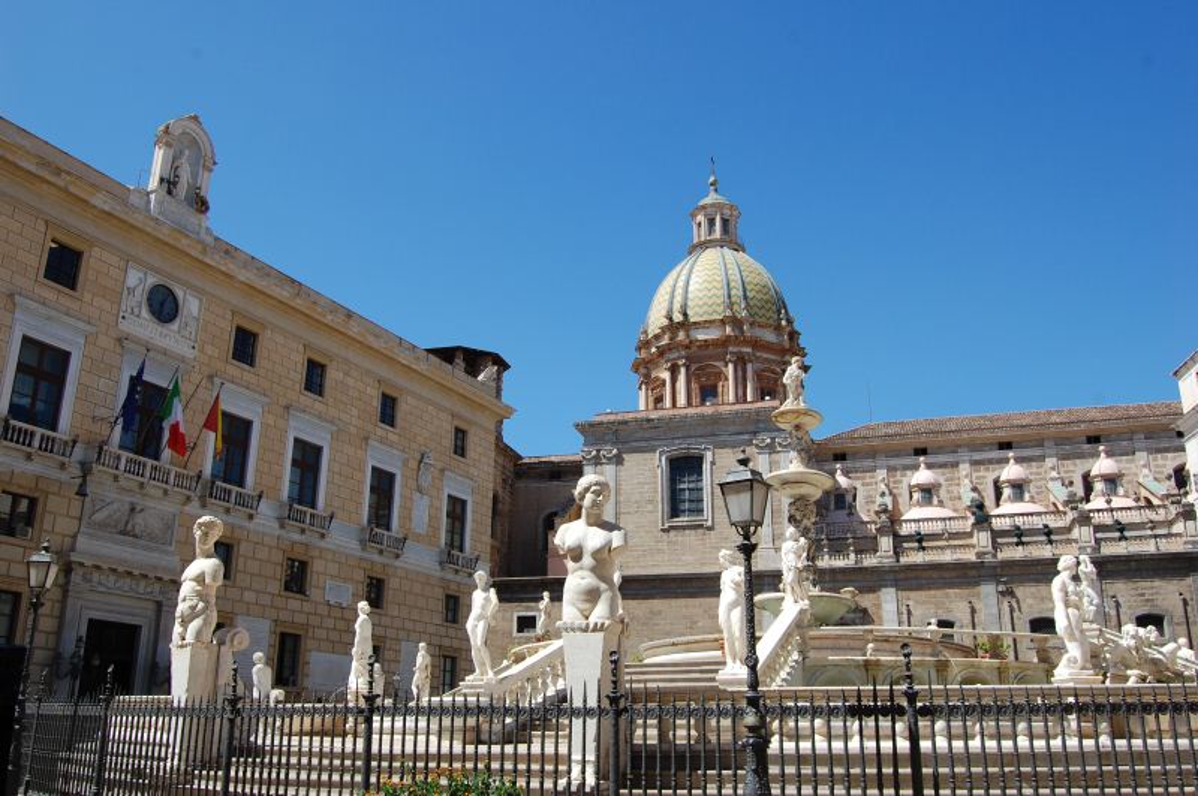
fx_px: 997
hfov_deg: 62.0
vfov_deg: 43.5
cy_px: 398
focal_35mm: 30
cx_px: 599
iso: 200
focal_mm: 20
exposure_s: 1/320
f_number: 9
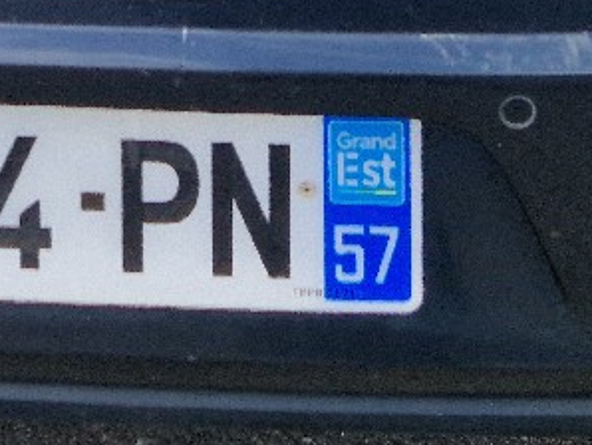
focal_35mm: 148
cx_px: 38
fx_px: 2533
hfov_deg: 13.2
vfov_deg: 8.9
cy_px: -697
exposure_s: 1/909
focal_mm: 5.4
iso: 50
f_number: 1.8
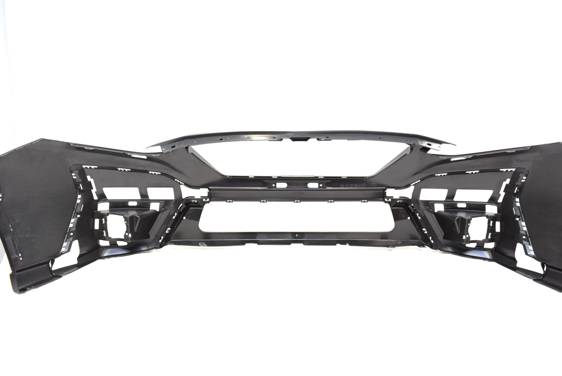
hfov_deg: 67.3
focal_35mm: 27
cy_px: 188
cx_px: 281
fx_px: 422
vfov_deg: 48.0
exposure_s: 1/125
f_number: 5.6
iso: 400
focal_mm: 18
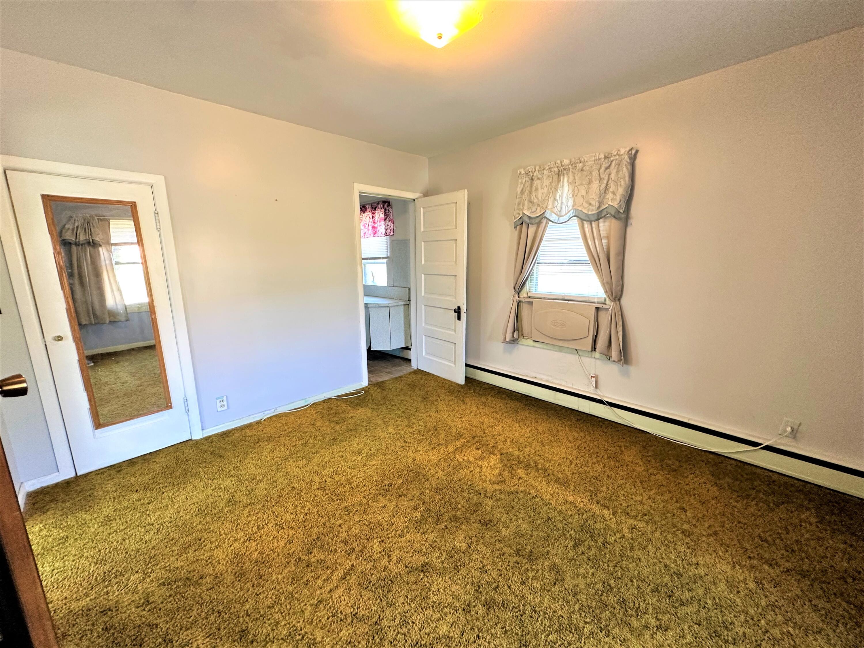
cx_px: 432
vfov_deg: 85.7
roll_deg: +0.7
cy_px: 324
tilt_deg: -11.3
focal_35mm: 14
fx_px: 349
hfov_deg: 102.1
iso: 200
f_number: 2.2
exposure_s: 1/60
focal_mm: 2.22
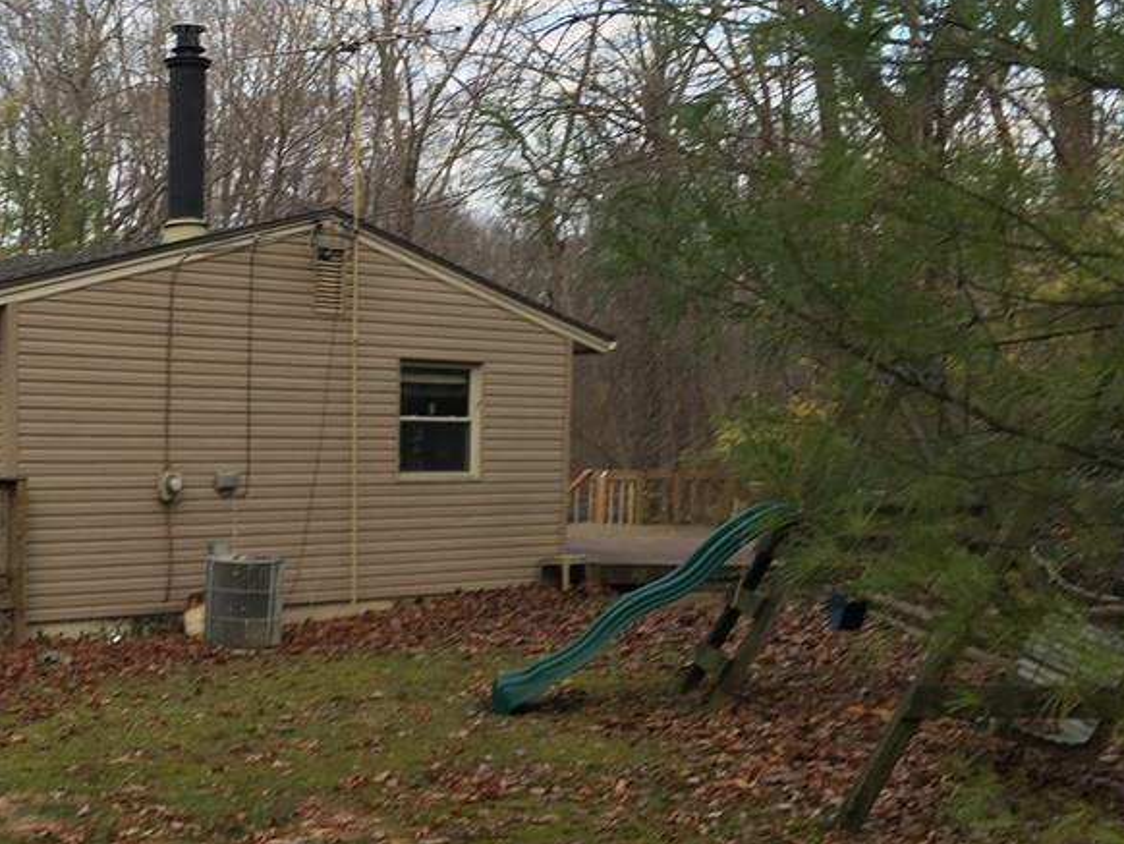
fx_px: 1657
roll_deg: -0.7
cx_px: 245
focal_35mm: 51
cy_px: 570
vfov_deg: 28.4
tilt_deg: -5.3
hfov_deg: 36.4
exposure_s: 1/120
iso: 32
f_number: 2.2
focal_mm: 4.15
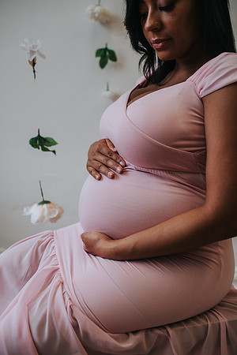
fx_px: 346
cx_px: 118
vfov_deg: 54.4
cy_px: 178
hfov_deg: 37.9
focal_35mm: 35
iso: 140
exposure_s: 1/125
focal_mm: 35
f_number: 2.8
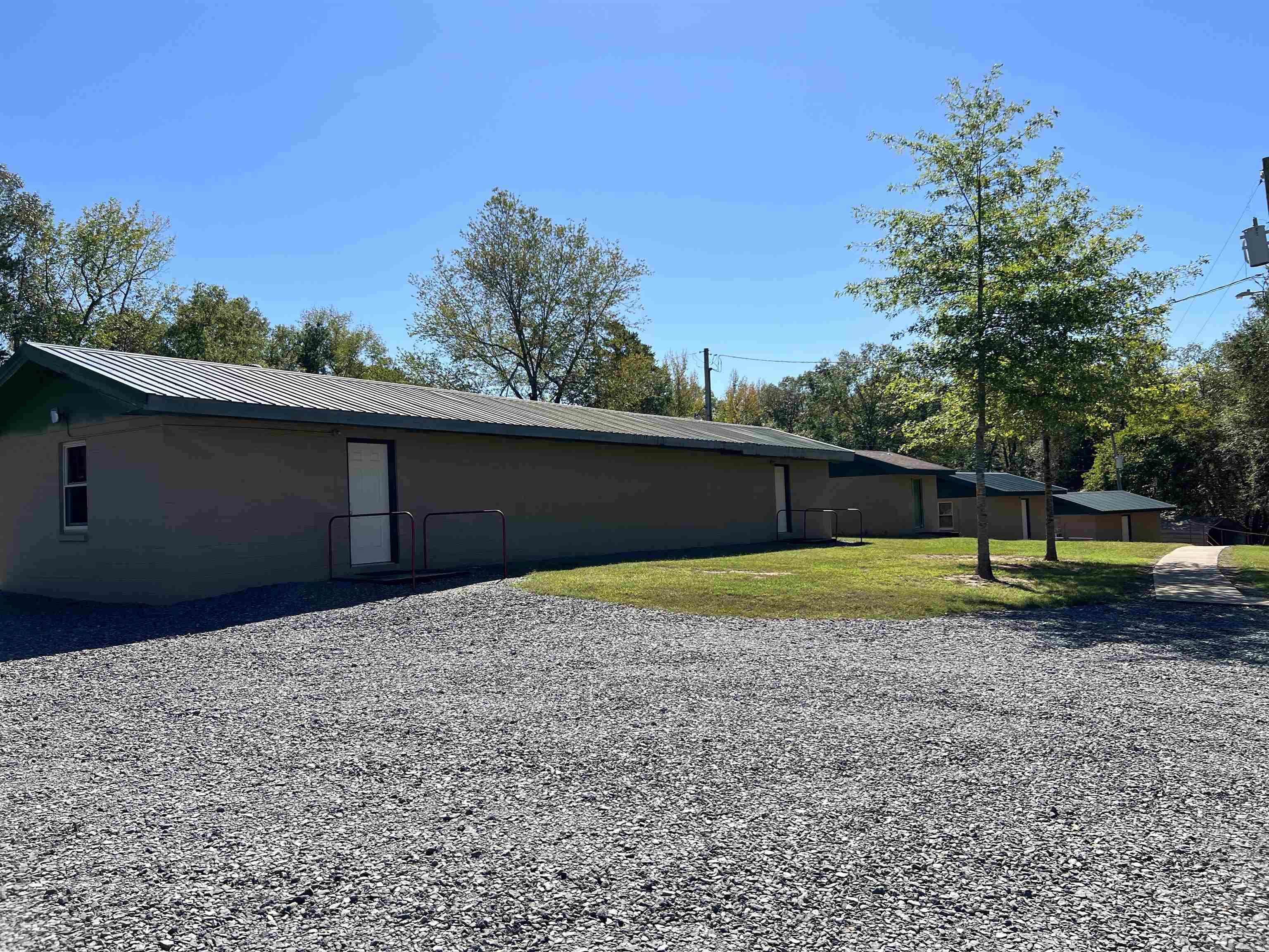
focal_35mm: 26
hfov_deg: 67.3
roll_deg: +1.9
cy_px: 476
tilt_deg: +2.6
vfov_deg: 53.1
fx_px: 953
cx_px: 634
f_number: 1.5
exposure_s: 1/4115
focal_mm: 5.7
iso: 50
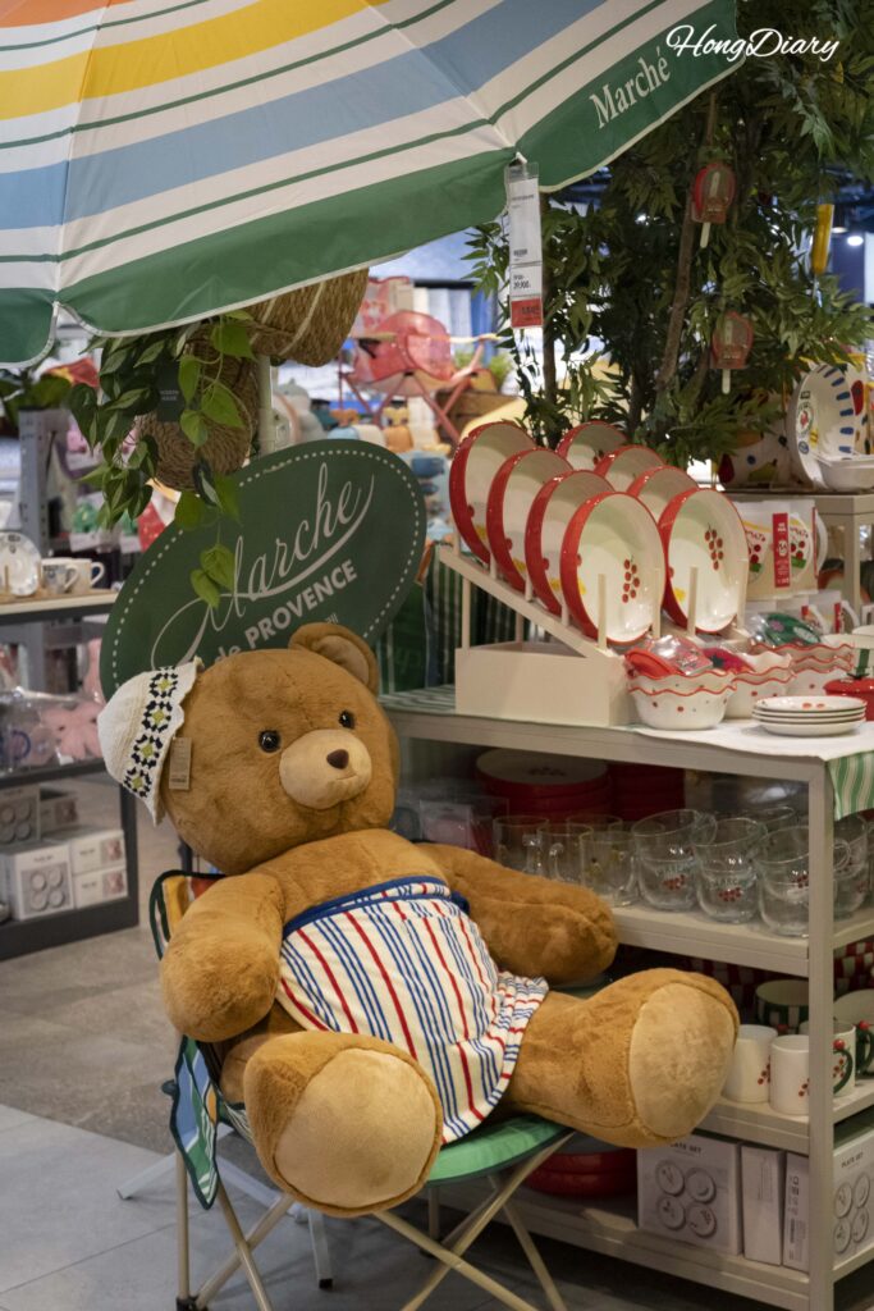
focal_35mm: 60
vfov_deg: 33.4
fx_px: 2184
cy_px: 656
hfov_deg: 22.6
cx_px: 437
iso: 6400
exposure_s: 1/160
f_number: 5.6
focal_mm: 60
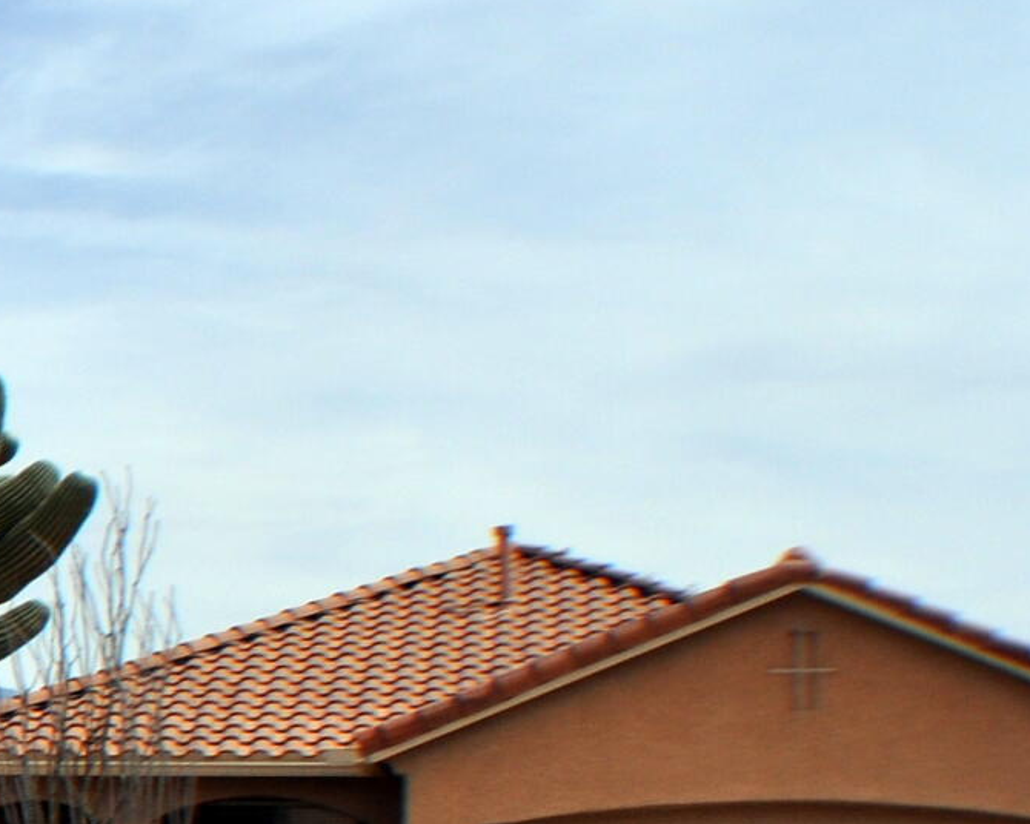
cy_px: 873
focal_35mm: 126
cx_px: -1231
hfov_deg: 12.7
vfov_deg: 12.1
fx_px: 3841
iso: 200
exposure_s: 1/500
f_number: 11
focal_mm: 20
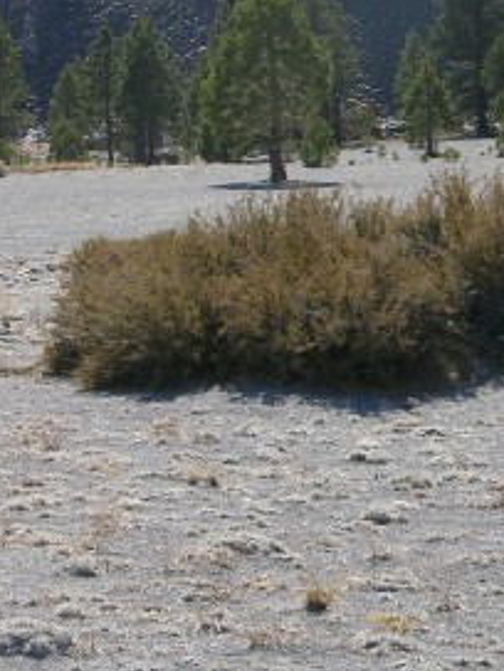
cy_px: 215
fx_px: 3397
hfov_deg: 8.4
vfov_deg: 11.3
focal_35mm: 175
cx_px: 583
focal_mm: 15.7
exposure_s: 1/248
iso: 50
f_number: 5.7
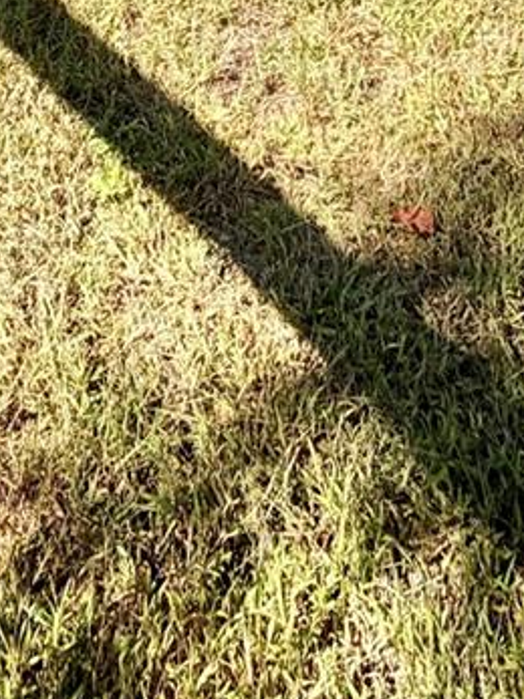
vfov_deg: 17.3
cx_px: 232
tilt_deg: -0.1
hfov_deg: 23.6
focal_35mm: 62
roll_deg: +0.2
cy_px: -820
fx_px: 1252
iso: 40
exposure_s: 1/694
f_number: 2.2
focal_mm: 2.22
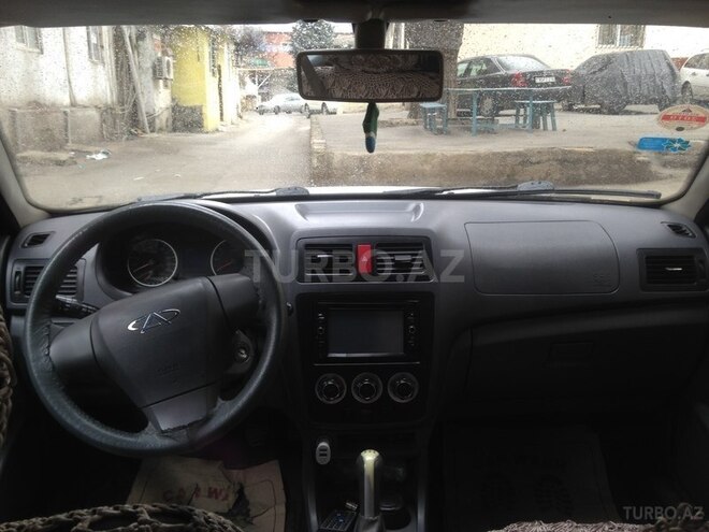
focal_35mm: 33
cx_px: 354
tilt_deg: -14.3
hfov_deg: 55.4
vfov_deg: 42.9
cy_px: 266
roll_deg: -1.5
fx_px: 676
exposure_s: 1/20
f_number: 2.4
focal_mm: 4.12
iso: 50
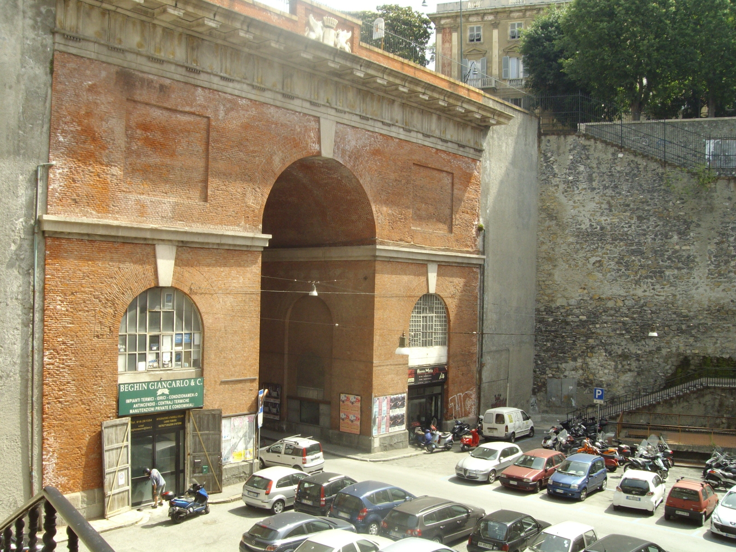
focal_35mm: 36
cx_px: 368
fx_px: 765
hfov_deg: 51.4
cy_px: 276
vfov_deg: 39.7
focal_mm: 6
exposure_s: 1/160
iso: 80
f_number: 4.8
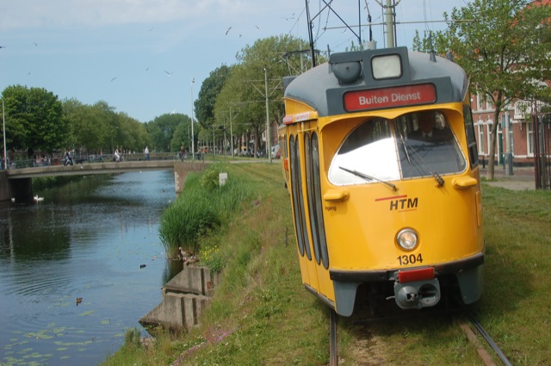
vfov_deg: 25.7
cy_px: 183
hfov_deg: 37.9
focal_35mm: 52
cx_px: 276
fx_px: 803
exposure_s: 1/320
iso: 200
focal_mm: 35
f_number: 9
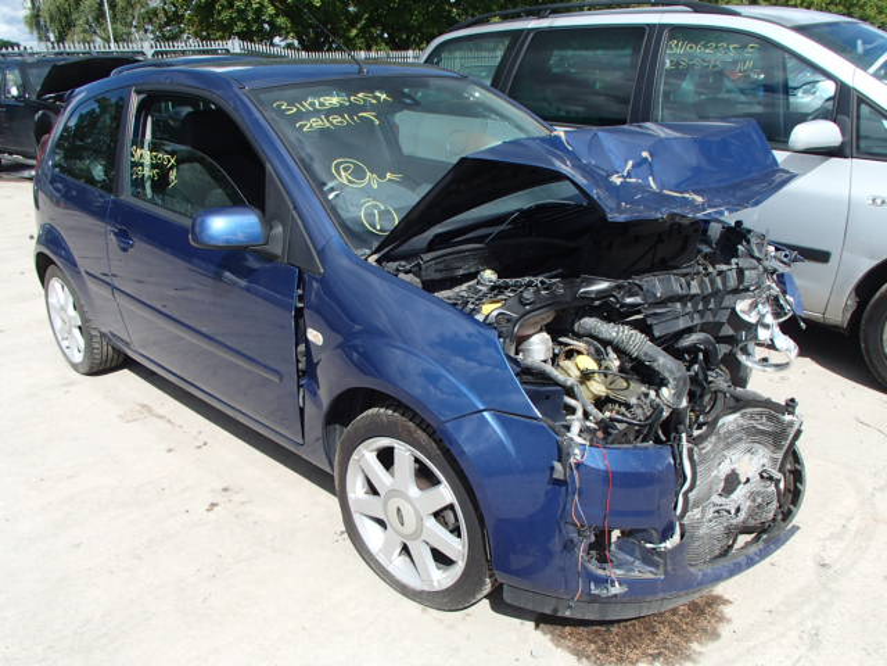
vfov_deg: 49.7
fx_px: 717
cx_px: 444
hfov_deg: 63.4
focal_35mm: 28
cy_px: 333
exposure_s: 1/640
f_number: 3.9
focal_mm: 5
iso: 100
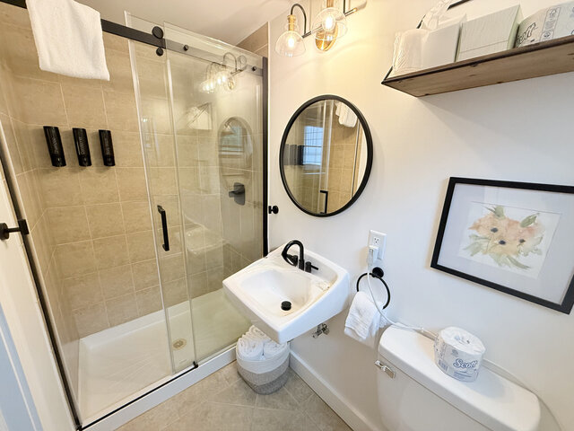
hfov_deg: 102.1
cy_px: 216
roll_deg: -2.4
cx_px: 287
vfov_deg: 85.7
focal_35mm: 14
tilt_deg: -14.8
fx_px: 232
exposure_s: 1/60
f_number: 2.2
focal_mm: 2.22
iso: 250
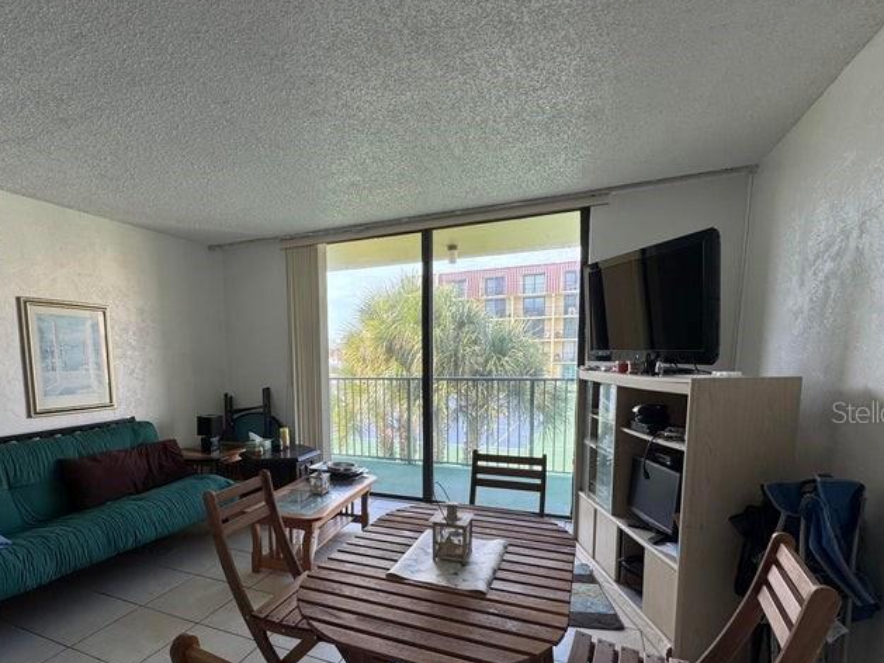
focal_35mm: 19
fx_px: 485
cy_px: 412
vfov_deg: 67.7
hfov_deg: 83.9
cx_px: 365
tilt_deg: -6.8
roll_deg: +0.8
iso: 40
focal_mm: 2.22
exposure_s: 1/142
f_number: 2.2
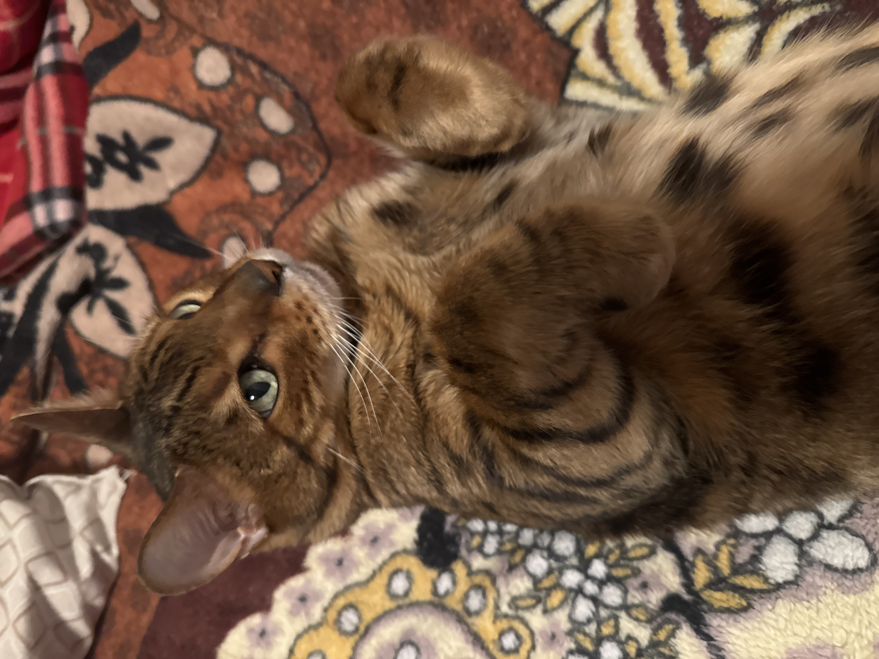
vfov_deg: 56.8
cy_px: 330
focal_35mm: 24
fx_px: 609
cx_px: 440
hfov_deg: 71.6
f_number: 1.78
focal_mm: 6.76
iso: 1000
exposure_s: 1/30
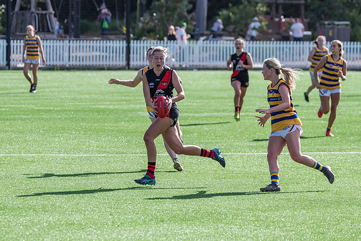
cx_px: 167
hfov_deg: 7.0
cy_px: 125
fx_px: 2945
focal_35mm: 294
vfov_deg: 4.7
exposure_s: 1/1600
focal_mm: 260
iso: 800
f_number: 8
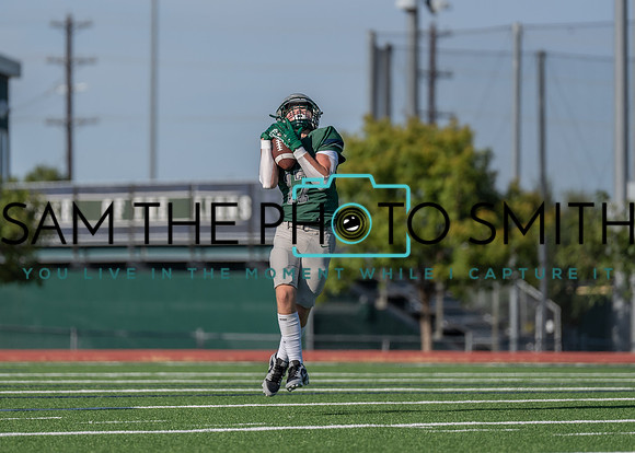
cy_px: 171
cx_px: 285
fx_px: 5960
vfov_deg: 4.4
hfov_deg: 6.1
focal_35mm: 331
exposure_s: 1/2500
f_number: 2.8
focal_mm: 200
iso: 100
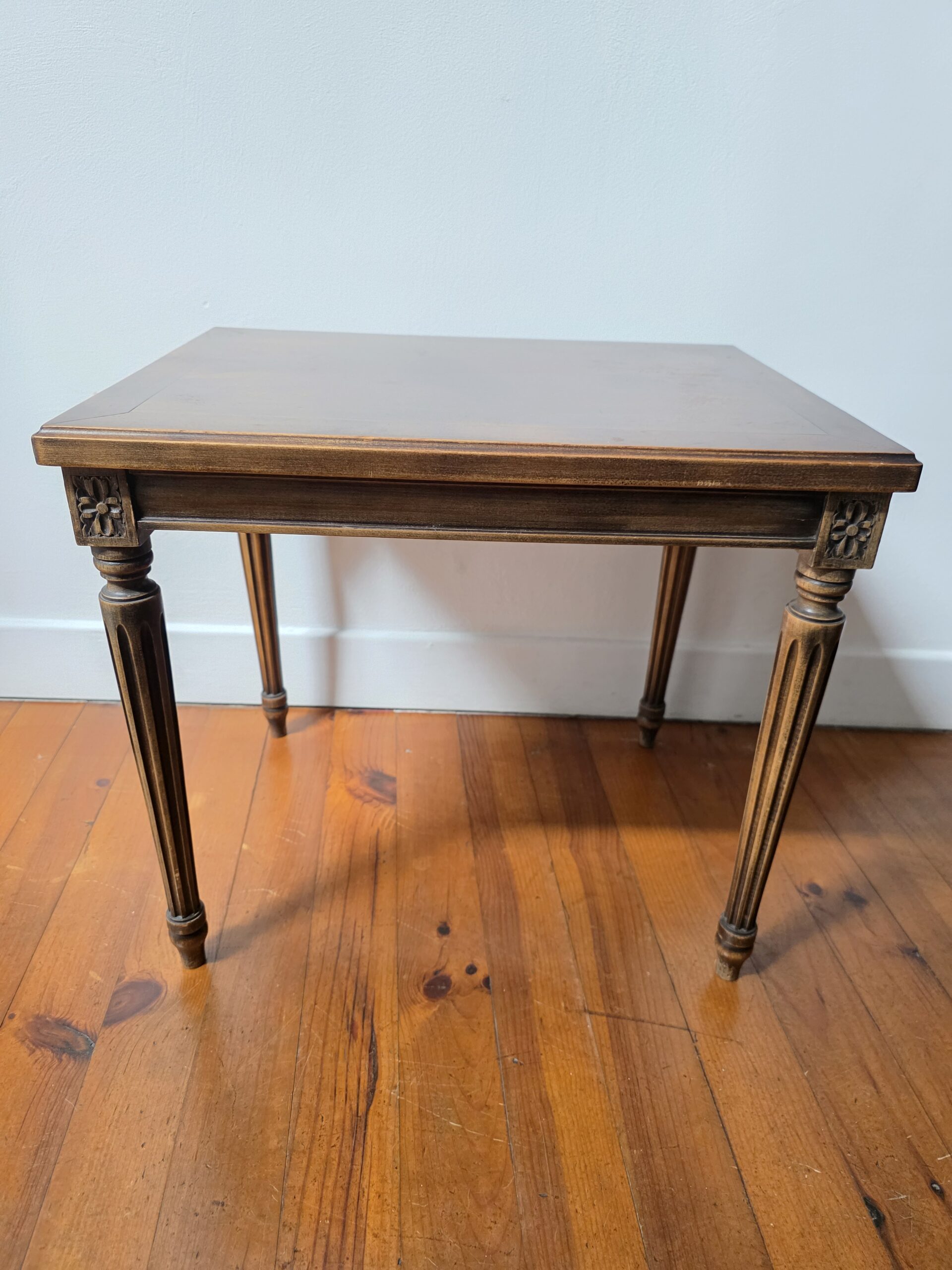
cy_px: 635
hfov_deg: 58.9
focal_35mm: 23
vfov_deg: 73.9
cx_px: 476
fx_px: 843
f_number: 1.7
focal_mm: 6.3
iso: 800
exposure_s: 1/120
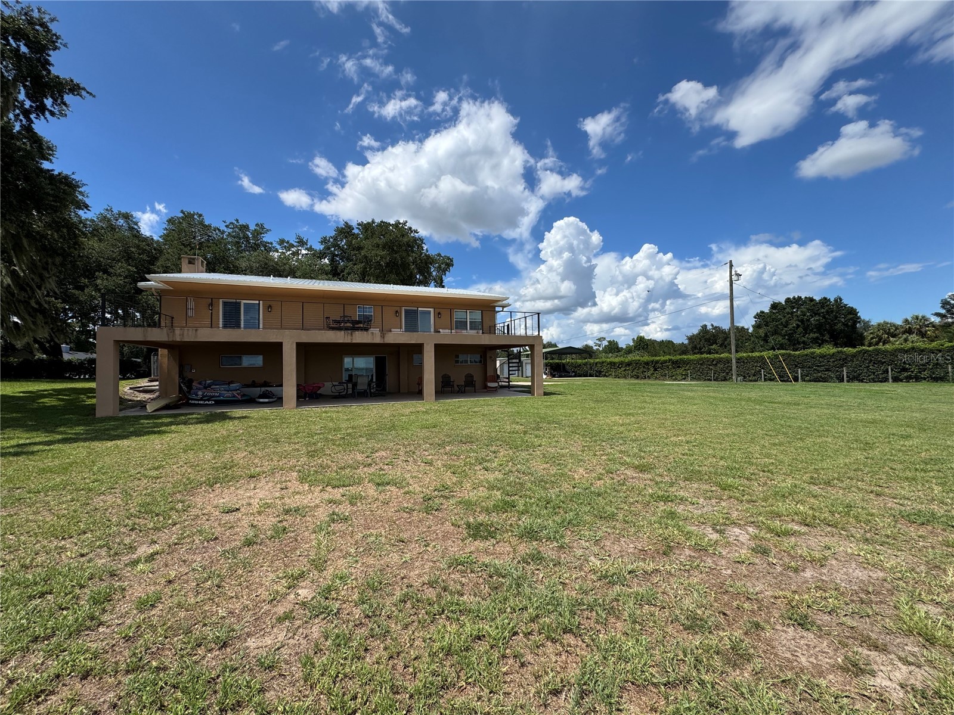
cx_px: 477
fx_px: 386
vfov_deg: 85.7
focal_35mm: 14
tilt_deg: +2.1
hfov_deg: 102.1
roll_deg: +0.7
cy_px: 358
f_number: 2.2
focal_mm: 2.22
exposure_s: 1/2415
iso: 50
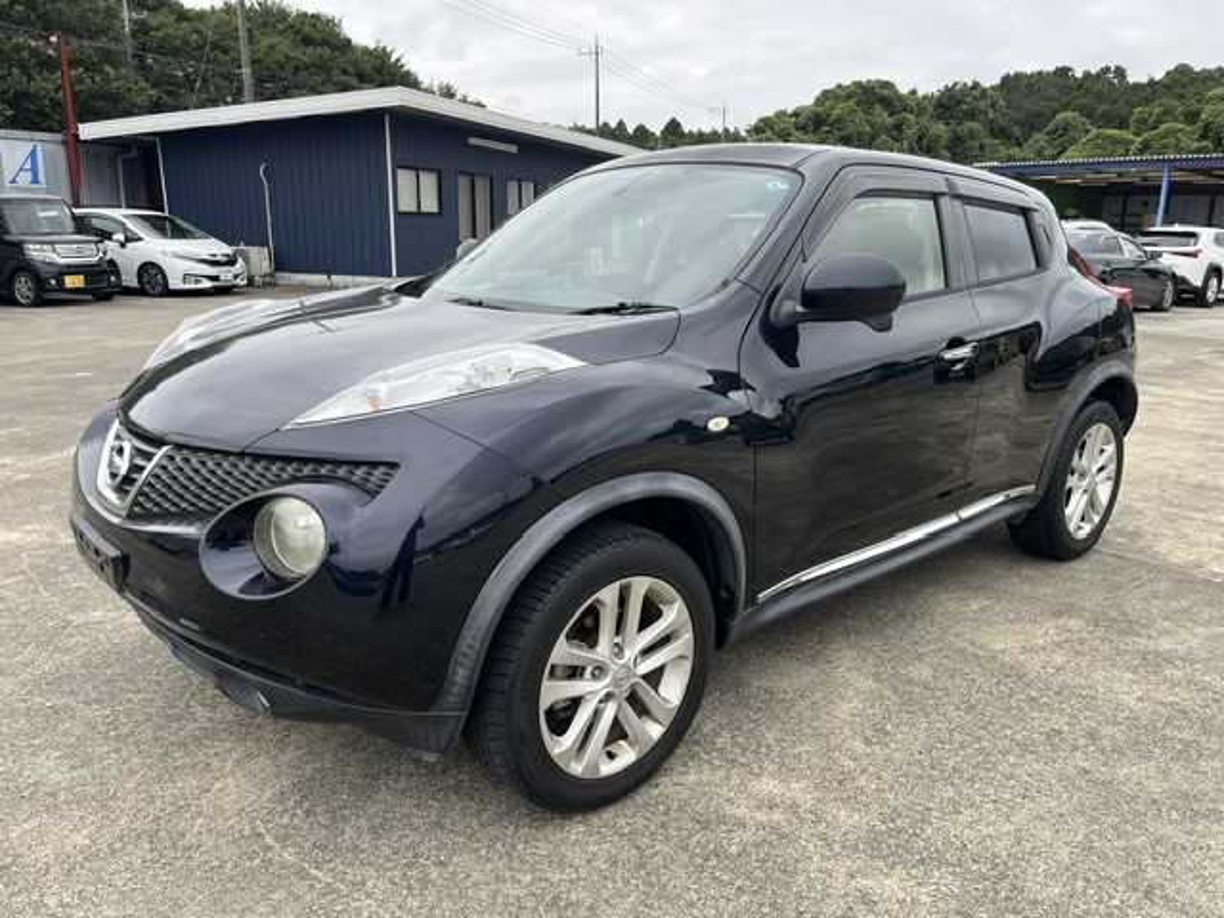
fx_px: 919
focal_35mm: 26
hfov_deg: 67.3
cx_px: 612
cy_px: 459
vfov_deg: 53.1
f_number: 1.6
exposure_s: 1/742
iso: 50
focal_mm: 5.1
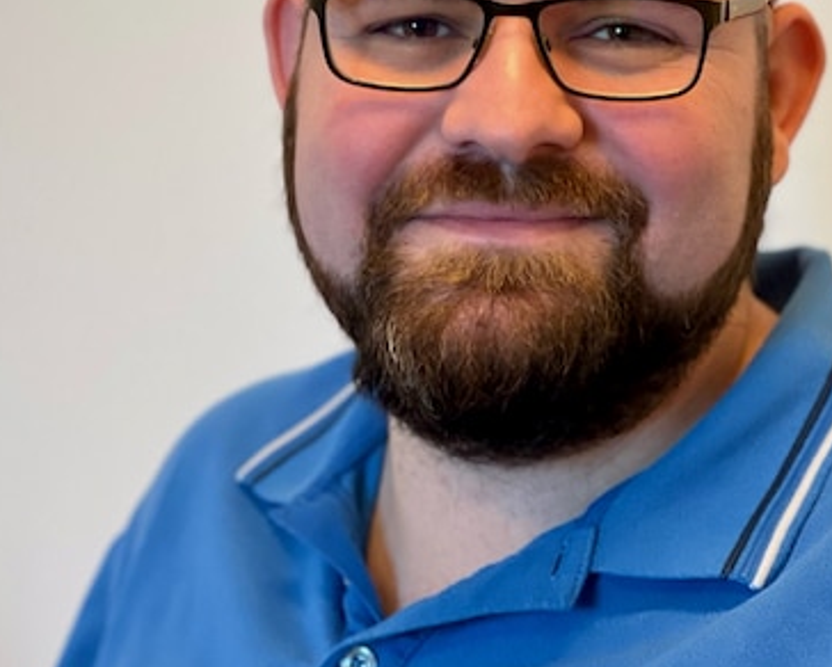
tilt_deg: -1.7
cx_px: 569
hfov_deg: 14.5
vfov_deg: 11.7
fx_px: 3254
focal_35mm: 132
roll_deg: +0.3
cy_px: 183
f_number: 2.8
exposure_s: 1/33
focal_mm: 9
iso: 200
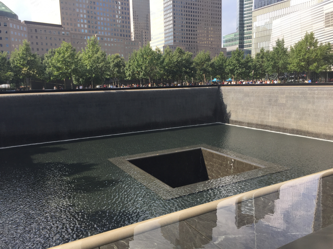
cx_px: 166
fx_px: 279
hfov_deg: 61.7
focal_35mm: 29
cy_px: 124
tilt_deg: -8.4
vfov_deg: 48.2
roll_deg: +0.7
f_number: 2.2
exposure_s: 1/599
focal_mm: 4.15
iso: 32
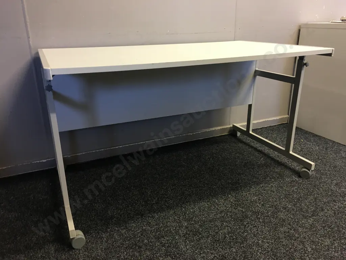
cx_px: 173
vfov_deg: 48.2
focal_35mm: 29
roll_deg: -0.5
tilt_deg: -17.9
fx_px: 290
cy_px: 130
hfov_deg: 61.7
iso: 64
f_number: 2.2
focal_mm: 4.15
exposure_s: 1/17
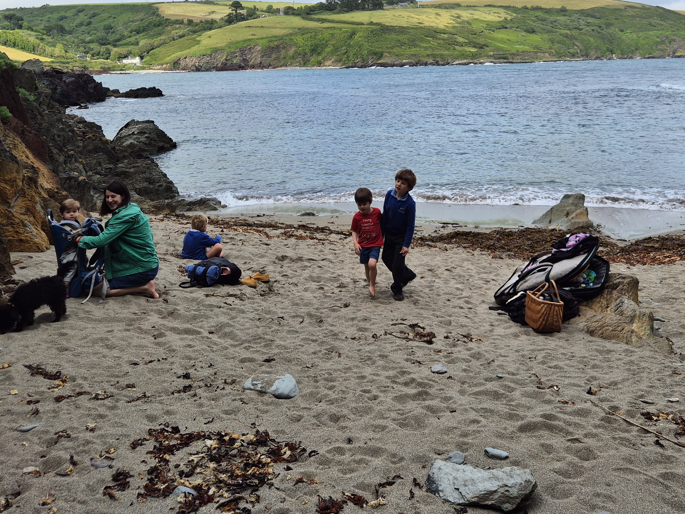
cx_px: 374
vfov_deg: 38.7
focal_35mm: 36
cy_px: 131
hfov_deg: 51.3
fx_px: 712
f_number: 1.8
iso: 25
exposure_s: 1/1472
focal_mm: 5.4
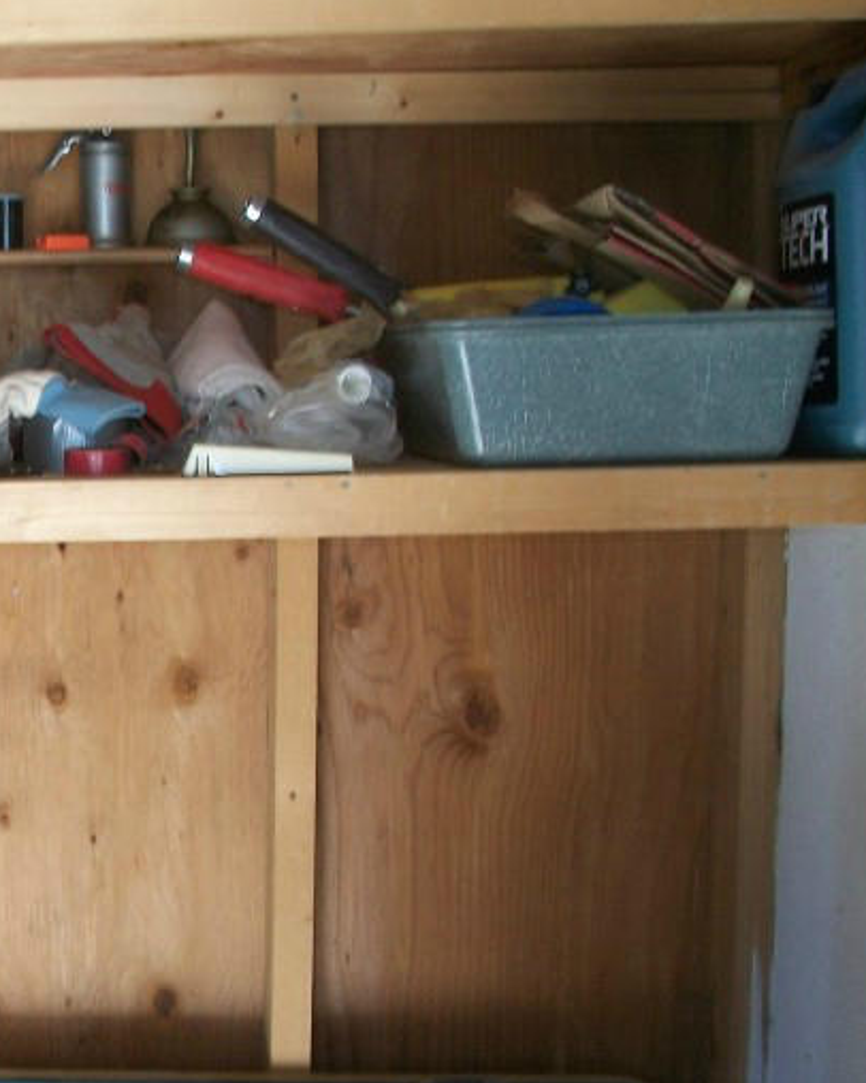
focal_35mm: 63
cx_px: -160
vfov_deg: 29.9
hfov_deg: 22.4
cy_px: 665
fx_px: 2020
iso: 80
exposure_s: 1/40
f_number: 2.9
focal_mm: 5.7
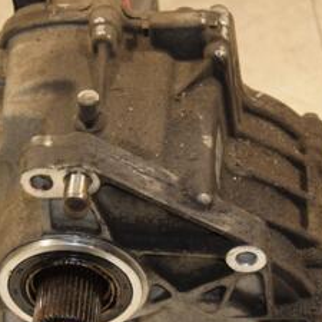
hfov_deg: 12.8
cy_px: 189
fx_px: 1431
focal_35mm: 136
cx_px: 196
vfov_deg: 12.8
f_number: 4.8
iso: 800
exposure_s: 1/160
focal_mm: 40
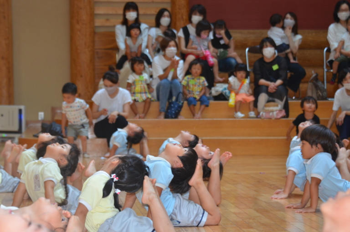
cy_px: 116
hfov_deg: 17.5
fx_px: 1135
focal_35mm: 117
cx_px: 175
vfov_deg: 11.7
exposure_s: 1/60
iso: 800
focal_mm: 78
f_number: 5
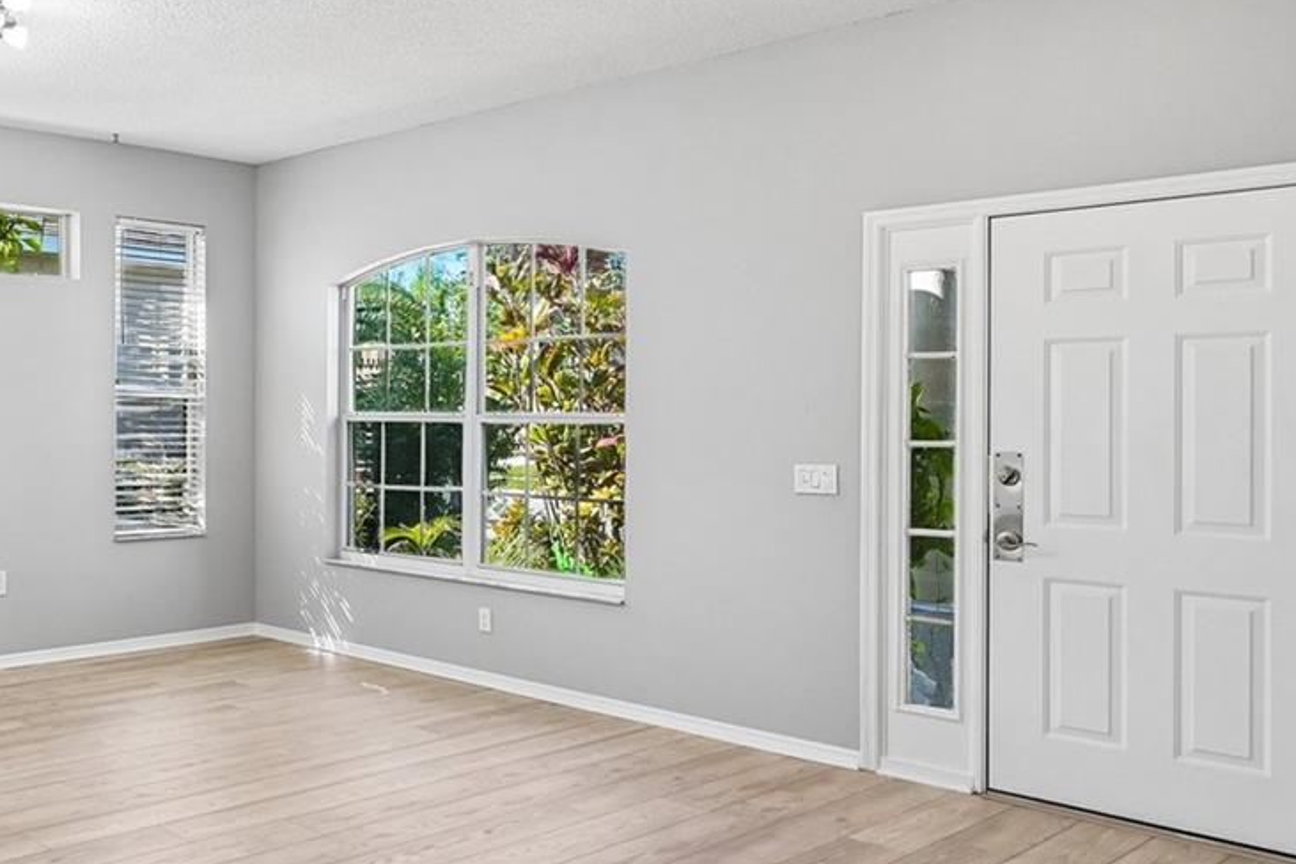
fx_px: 1260
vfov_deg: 37.8
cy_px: 396
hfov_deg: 48.2
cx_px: 108
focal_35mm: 35
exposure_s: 1/60
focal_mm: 16
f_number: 8
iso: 400
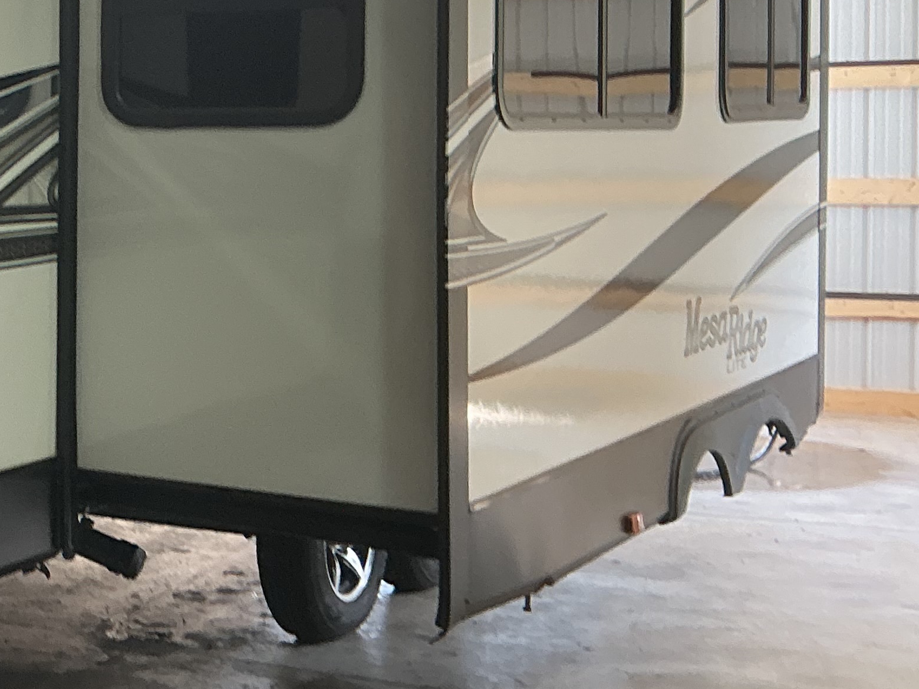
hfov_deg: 23.2
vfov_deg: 19.6
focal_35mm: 75
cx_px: -259
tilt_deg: -5.2
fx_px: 1991
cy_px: 253
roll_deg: +1.0
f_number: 1.8
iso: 64
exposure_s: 1/60
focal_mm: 3
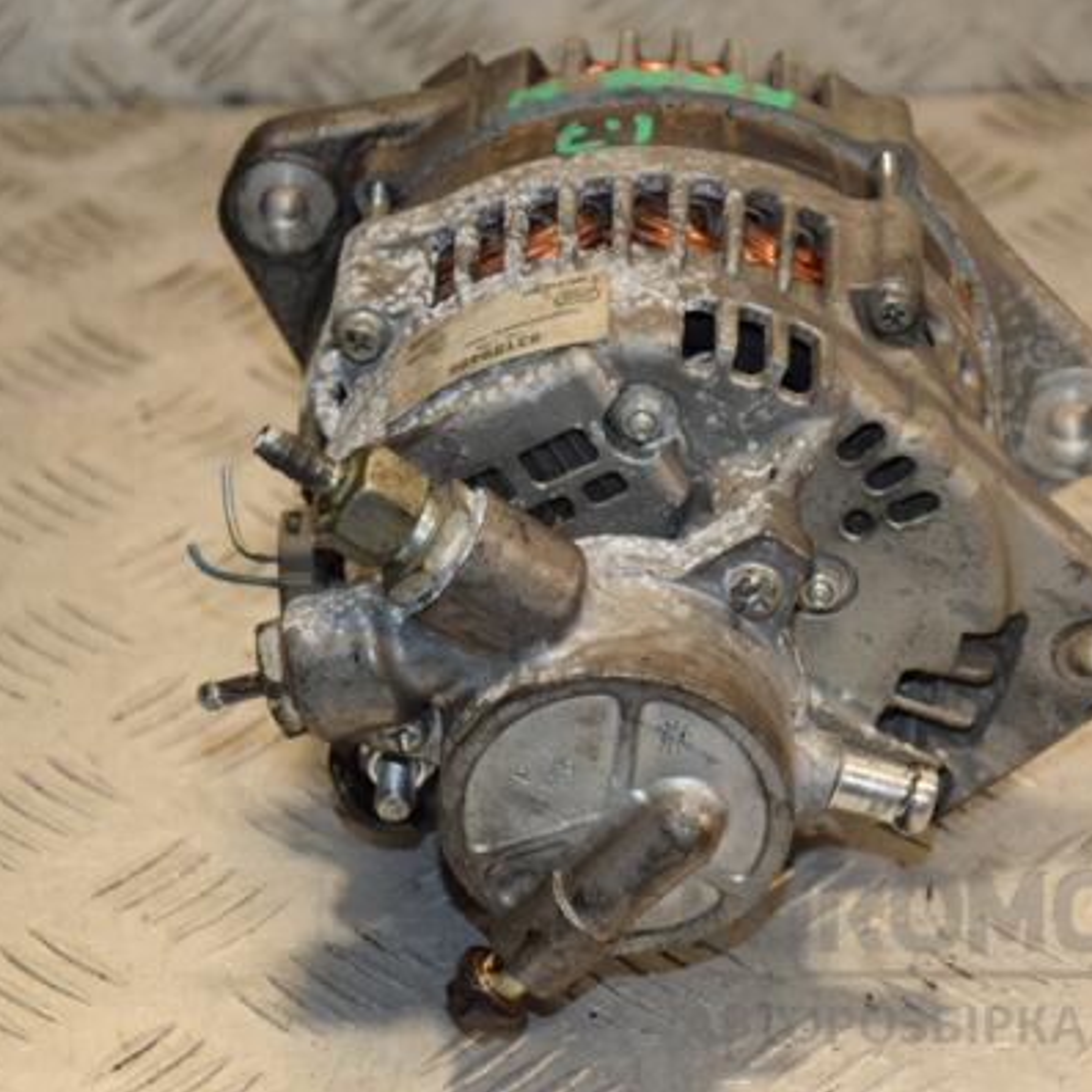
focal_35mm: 154
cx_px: 630
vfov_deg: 11.3
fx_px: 5496
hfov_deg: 11.3
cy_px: 545
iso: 800
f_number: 5.3
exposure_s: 1/160
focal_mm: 80
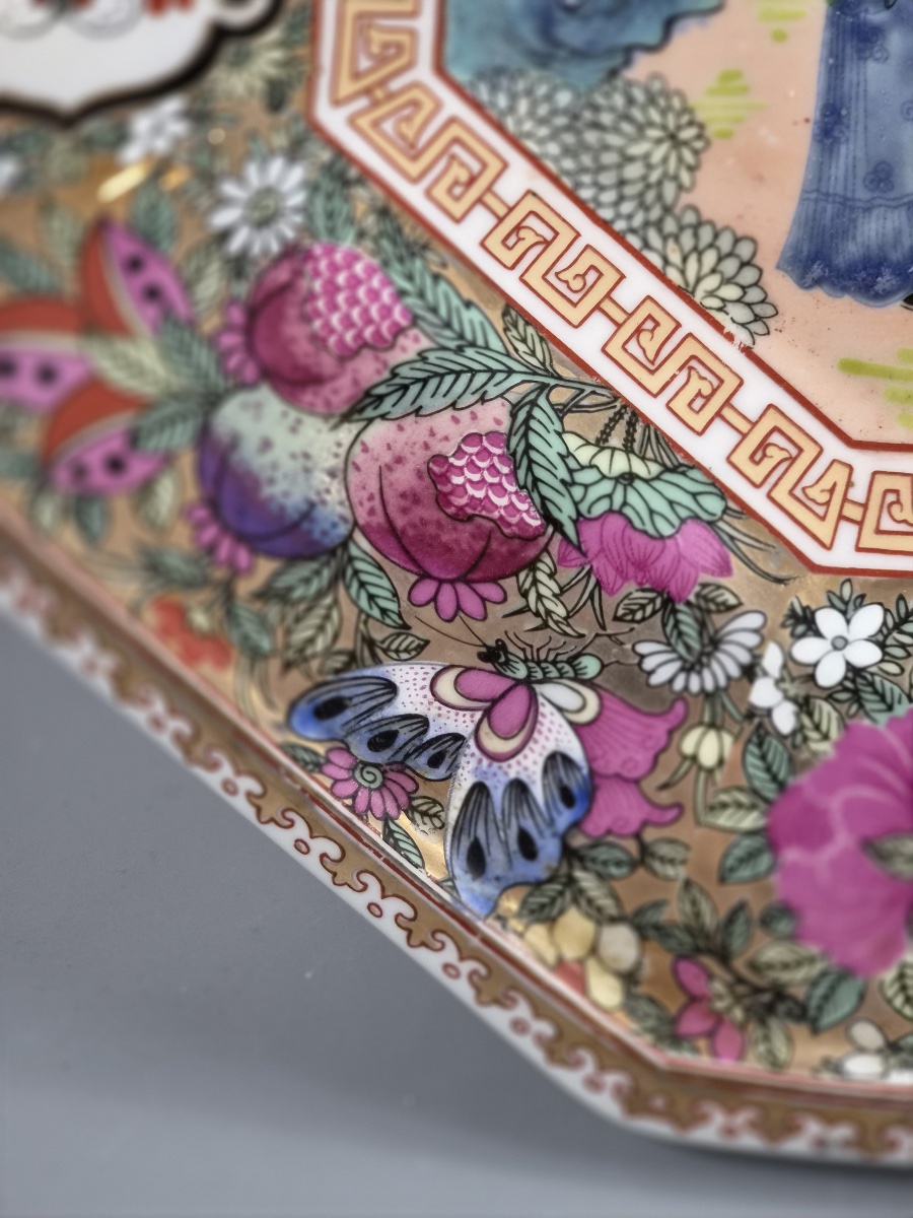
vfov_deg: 28.2
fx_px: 2427
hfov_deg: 21.3
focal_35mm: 69
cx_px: 456
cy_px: 609
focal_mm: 7
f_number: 2.4
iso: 250
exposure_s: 1/100
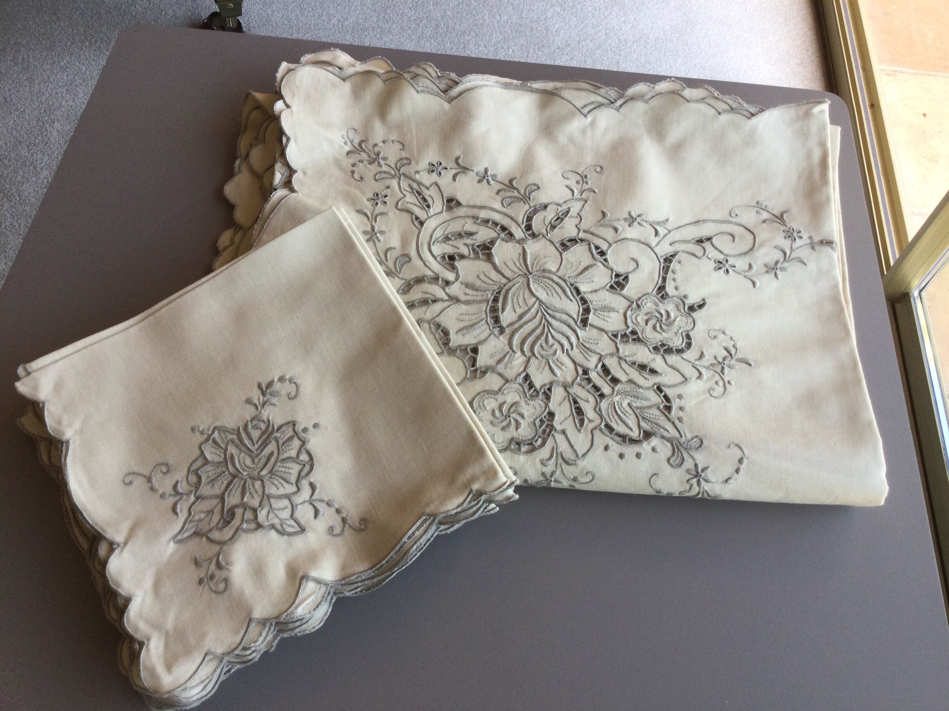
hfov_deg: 58.4
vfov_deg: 45.4
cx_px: 474
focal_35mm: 31
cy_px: 356
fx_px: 850
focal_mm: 3.3
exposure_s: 1/100
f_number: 2.4
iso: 50
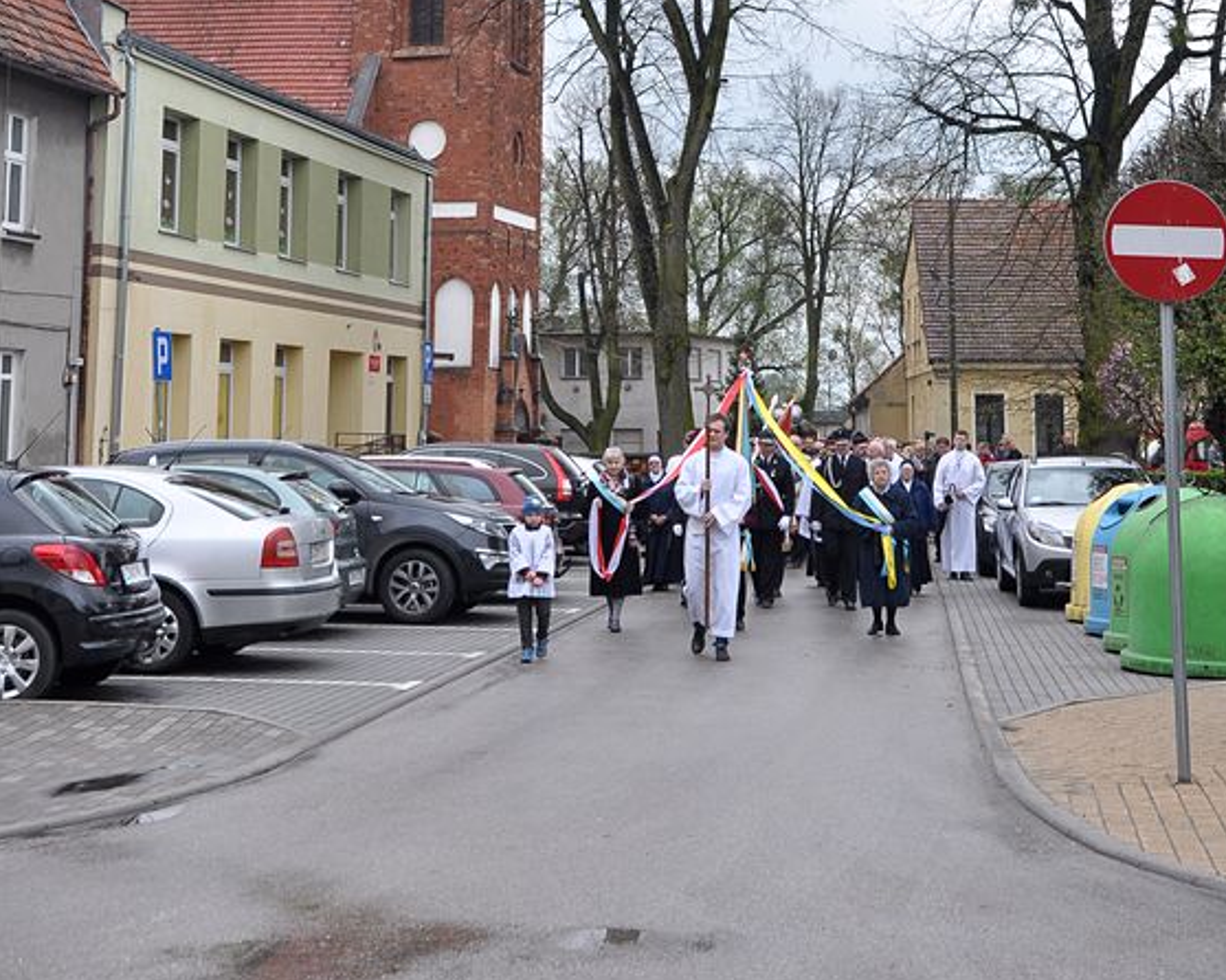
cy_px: 134
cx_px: 616
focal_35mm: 60
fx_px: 2176
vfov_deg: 24.8
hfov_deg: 31.5
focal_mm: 28
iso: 320
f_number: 9
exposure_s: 1/320
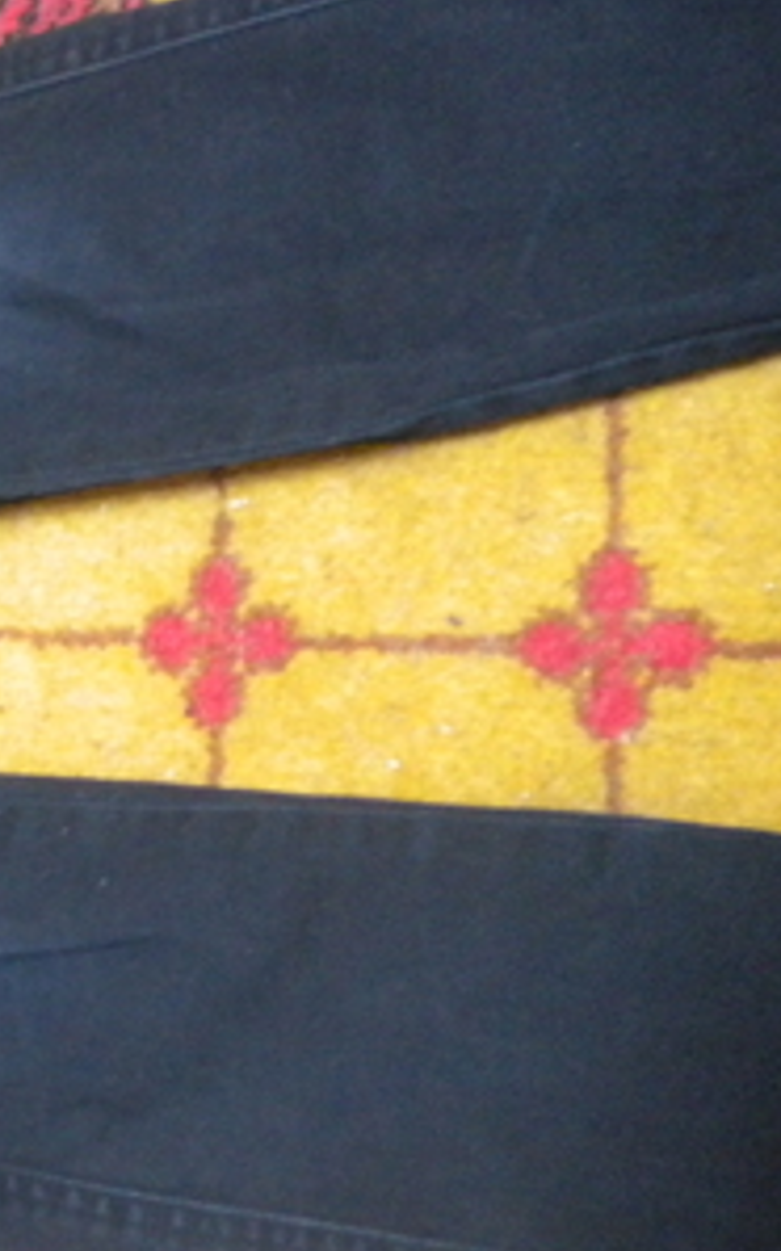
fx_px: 1909
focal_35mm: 56
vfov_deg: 36.3
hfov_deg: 21.7
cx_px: -105
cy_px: 605
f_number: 3.1
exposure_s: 1/7.3
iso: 800
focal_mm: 6.3
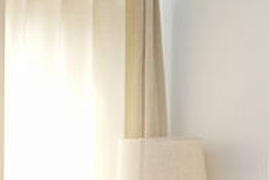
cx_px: 38
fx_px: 1361
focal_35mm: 182
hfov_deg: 11.2
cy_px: 441
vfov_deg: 7.1
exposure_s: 1/160
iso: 400
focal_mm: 25
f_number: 2.8
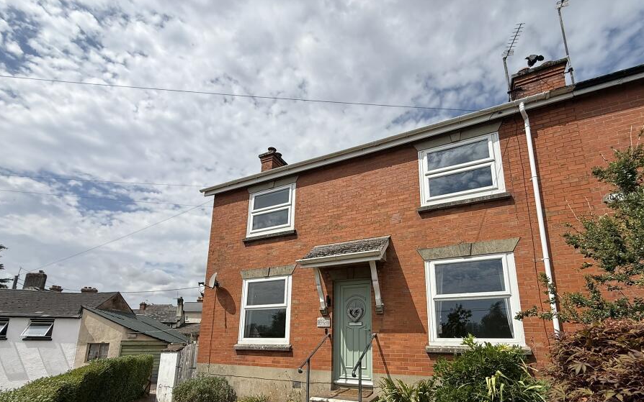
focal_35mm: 17
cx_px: 341
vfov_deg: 65.9
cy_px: 274
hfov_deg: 94.3
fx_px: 298
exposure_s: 1/3460
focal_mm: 2.22
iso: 50
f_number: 2.2
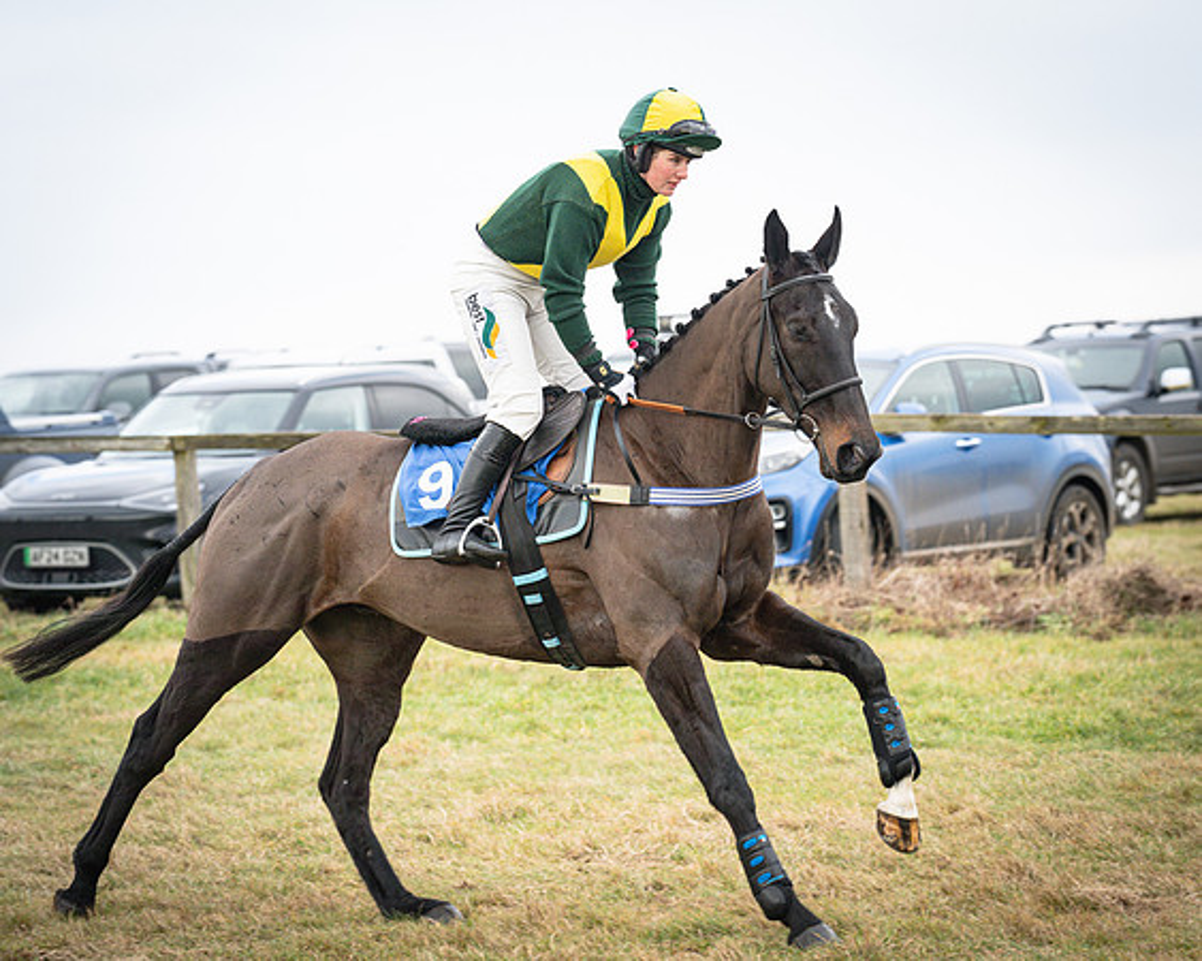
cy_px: 480
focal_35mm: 152
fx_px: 5407
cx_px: 601
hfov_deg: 12.7
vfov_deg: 10.2
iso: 500
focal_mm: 135
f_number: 4.5
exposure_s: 1/1000
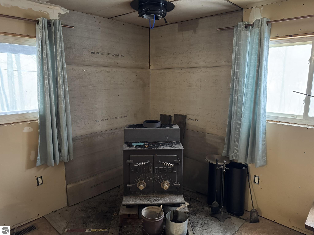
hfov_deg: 71.6
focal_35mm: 24
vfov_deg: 56.8
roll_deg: -0.1
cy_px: 118
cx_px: 157
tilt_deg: -10.1
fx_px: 218
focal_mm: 6.76
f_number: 1.78
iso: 1000
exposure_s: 1/40
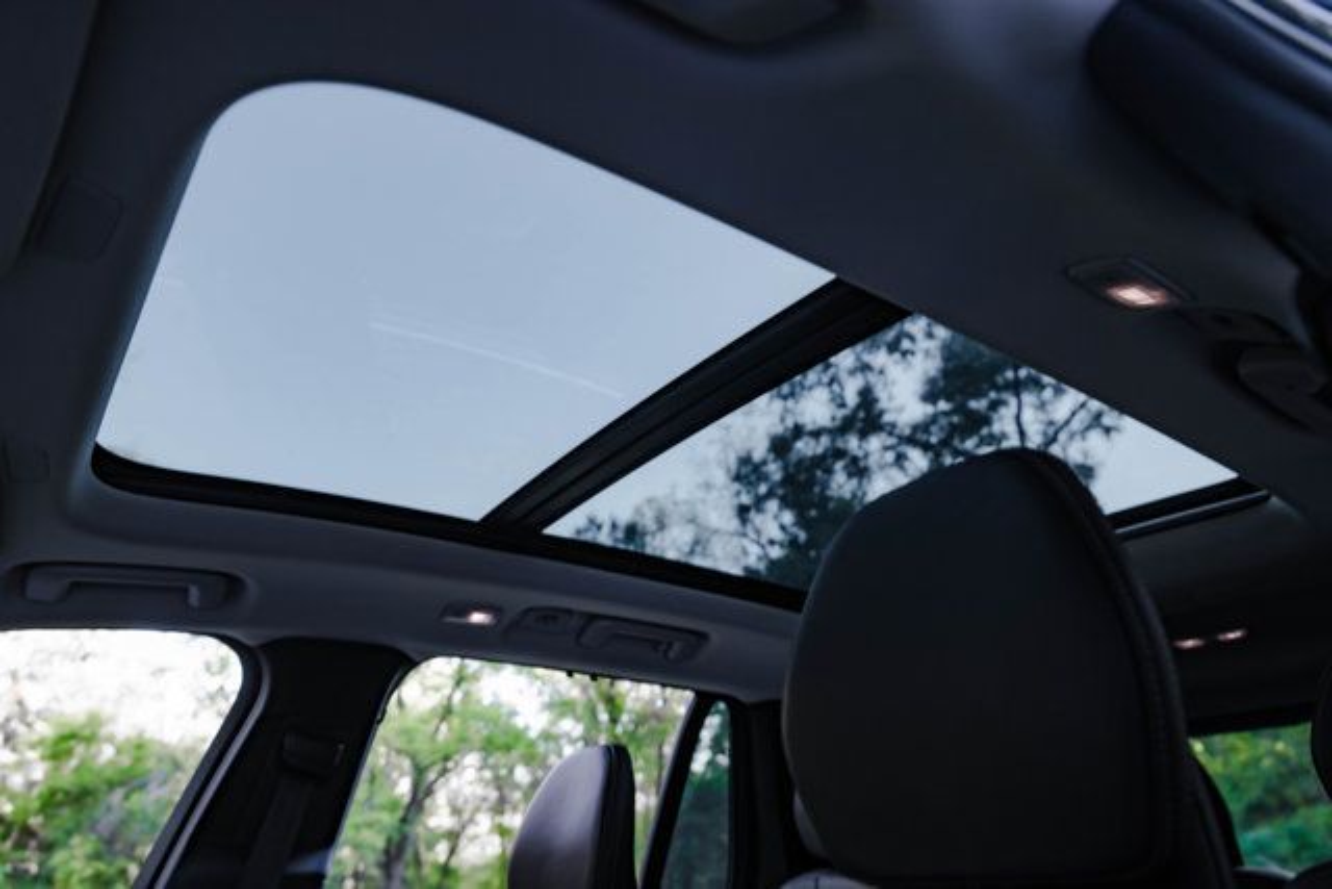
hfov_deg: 69.4
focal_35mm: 26
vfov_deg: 49.6
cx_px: 666
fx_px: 962
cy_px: 444
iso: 800
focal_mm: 26
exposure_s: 1/200
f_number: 4
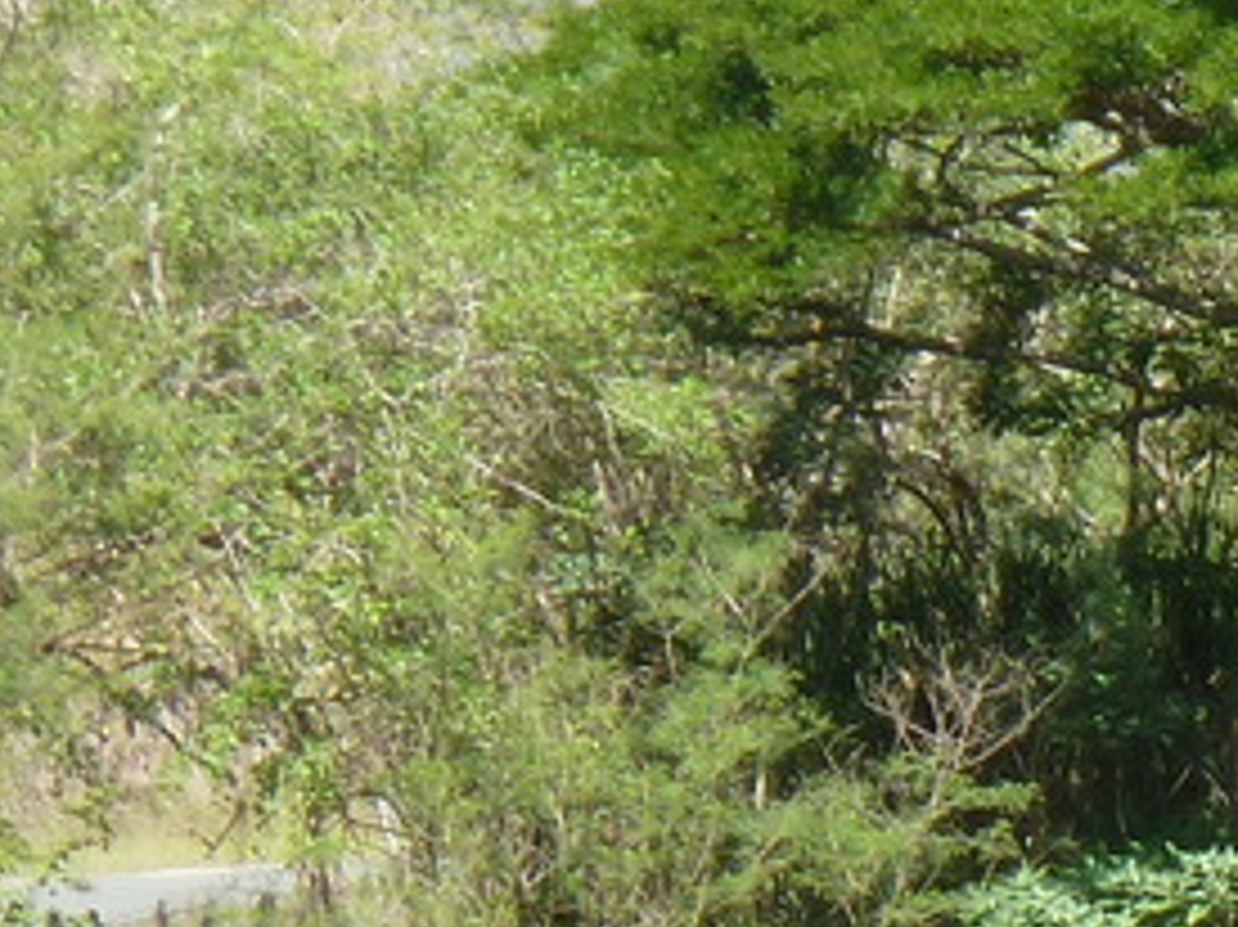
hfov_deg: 2.7
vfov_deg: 2.0
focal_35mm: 738
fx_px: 26382
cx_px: 2535
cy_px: 734
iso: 80
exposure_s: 1/160
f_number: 4.5
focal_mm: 27.8
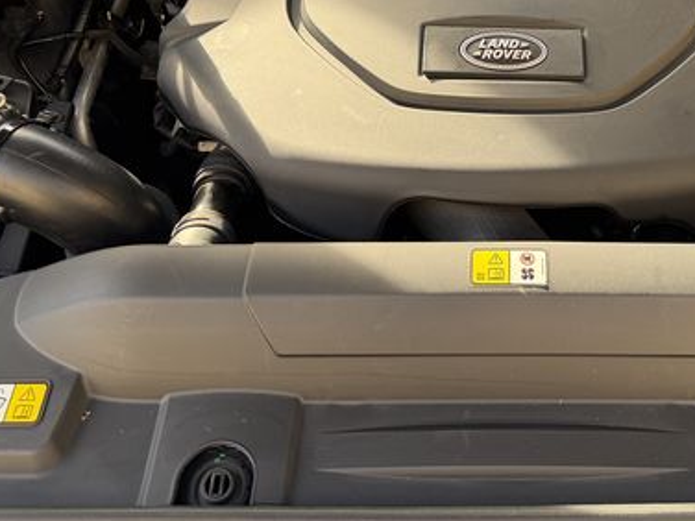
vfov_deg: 26.8
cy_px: -11
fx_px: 1024
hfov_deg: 36.7
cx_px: 510
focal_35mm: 51
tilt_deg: -48.8
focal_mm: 6.76
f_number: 1.78
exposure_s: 1/151
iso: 100
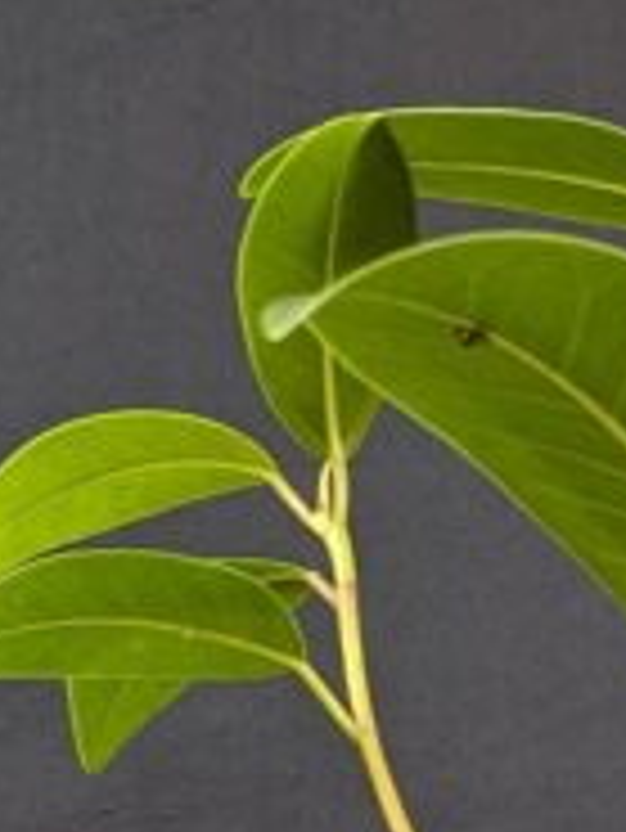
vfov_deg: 12.8
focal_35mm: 133
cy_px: 1709
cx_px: 324
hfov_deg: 11.2
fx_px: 3203
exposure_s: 1/50
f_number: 1.85
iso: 51
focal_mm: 6.81
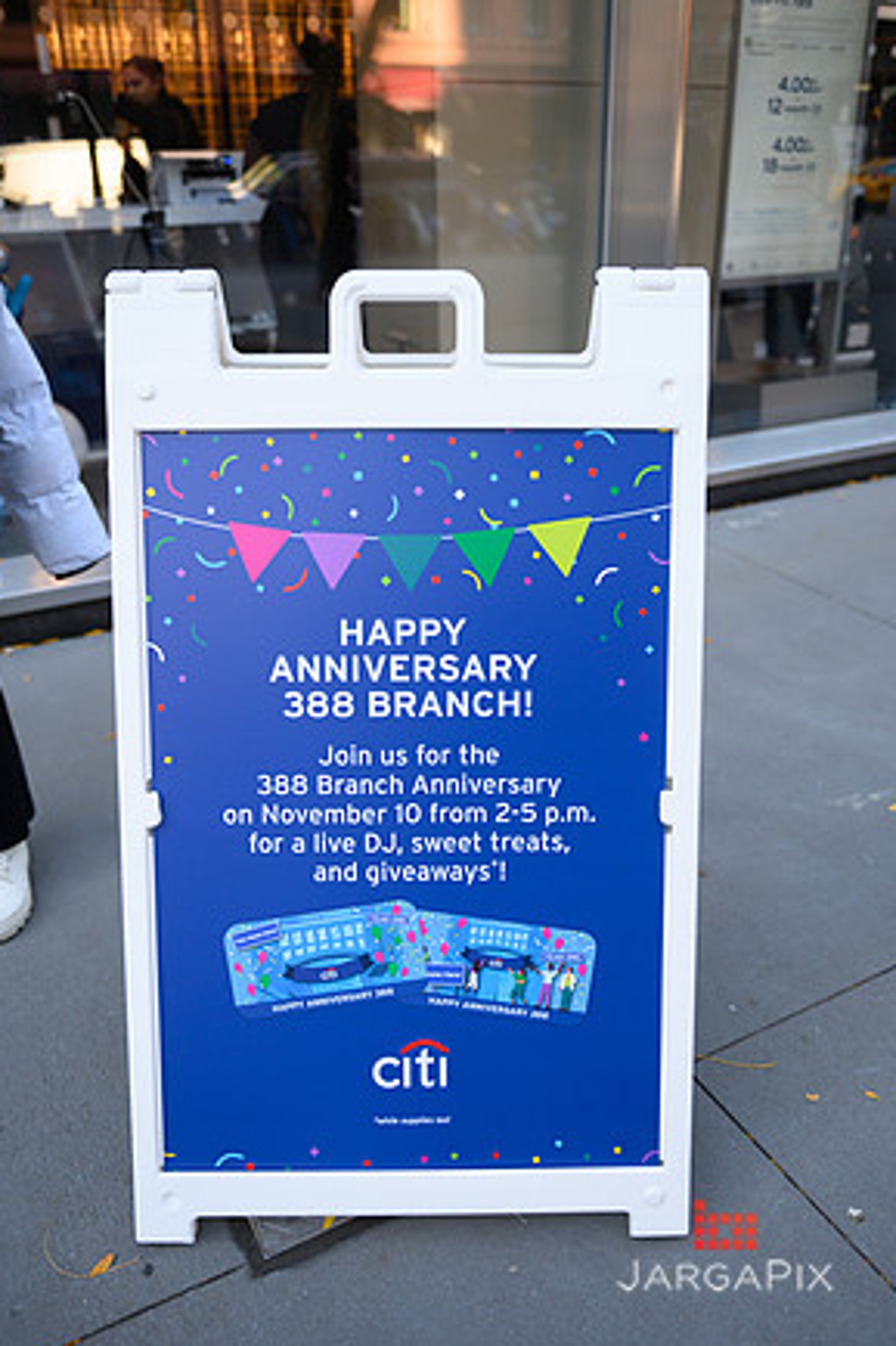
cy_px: 661
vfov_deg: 63.7
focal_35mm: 29
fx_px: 1083
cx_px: 448
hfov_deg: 44.9
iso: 400
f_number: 3.2
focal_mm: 28
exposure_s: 1/400
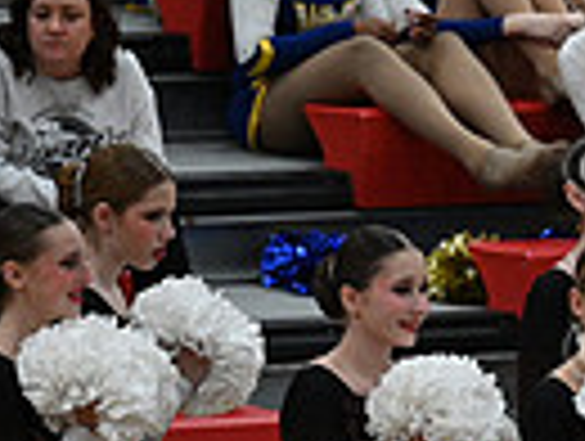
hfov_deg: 2.7
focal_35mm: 727
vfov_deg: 2.0
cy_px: 803
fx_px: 12309
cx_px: 1215
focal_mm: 170
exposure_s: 1/400
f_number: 4
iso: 4000
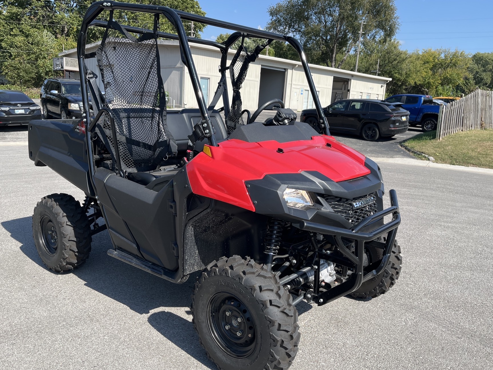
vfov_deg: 48.2
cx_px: 229
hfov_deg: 61.6
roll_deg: -2.6
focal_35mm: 29
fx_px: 413
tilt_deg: -11.4
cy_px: 187
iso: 50
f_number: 1.6
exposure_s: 1/1862
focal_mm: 5.1
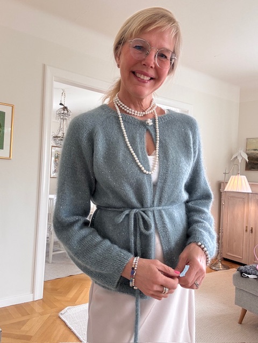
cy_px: 172
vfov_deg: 60.0
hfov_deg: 46.8
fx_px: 298
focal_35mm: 30
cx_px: 129
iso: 80
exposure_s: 1/80
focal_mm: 2.69
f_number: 1.9
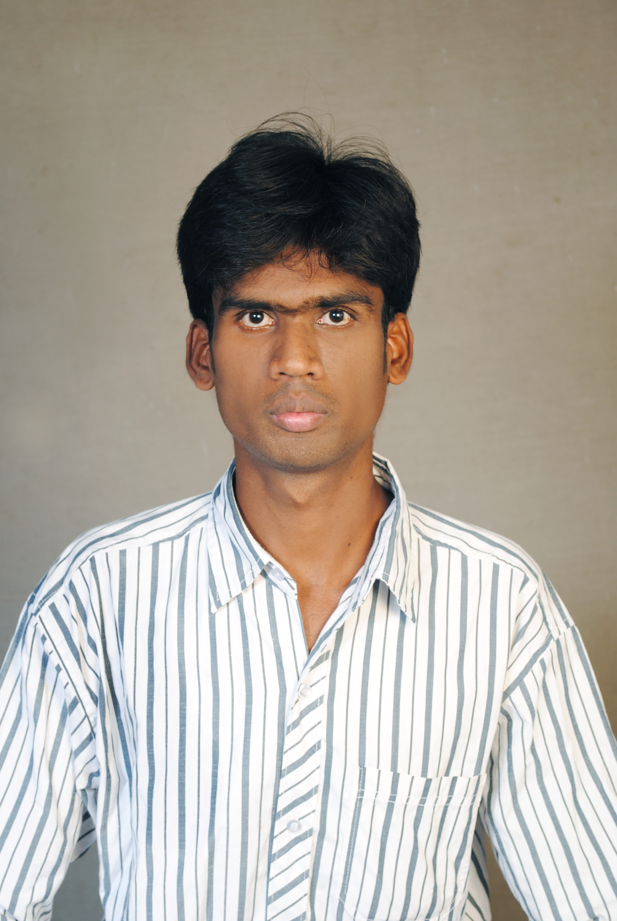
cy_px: 460
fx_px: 2115
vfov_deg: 24.6
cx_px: 308
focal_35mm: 82
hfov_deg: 16.6
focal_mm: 55
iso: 100
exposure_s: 1/125
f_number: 6.3
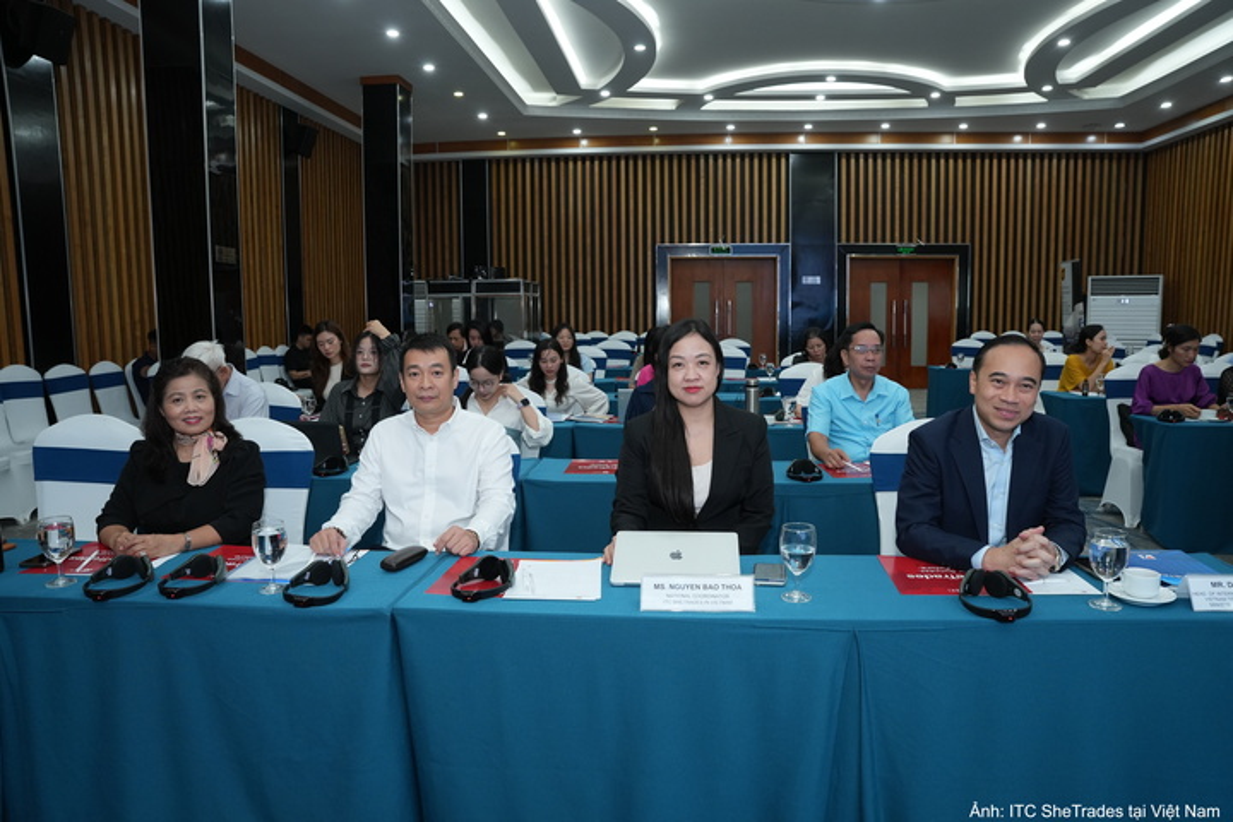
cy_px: 411
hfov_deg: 73.7
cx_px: 616
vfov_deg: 53.1
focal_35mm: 24
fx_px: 822
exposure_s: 1/160
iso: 1250
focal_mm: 24
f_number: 5
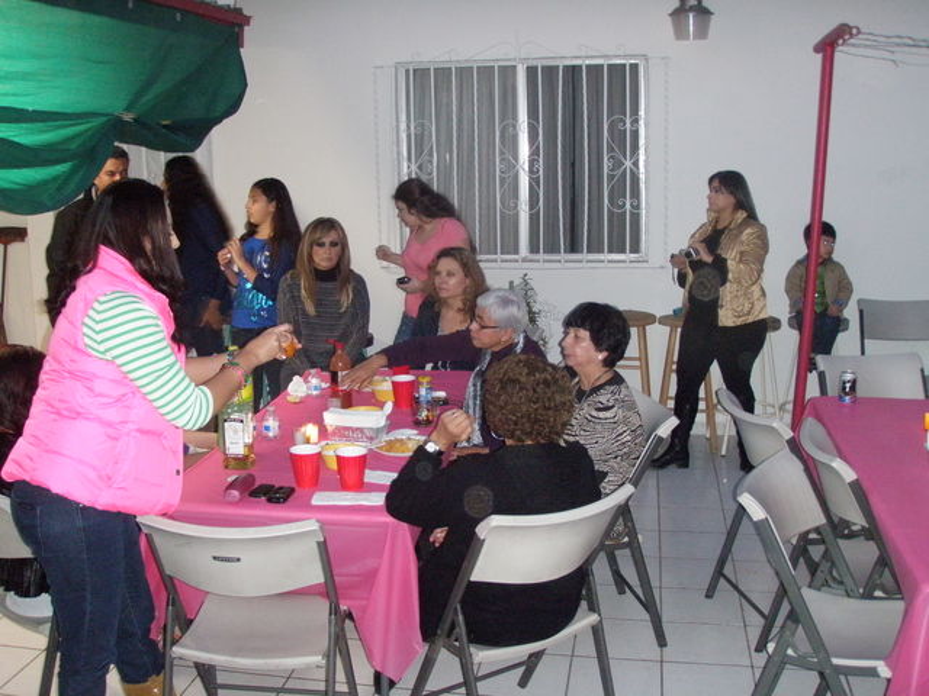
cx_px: 464
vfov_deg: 37.7
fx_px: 1020
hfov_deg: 49.0
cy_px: 348
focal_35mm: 38
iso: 500
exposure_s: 1/30
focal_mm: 6.7
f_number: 3.5
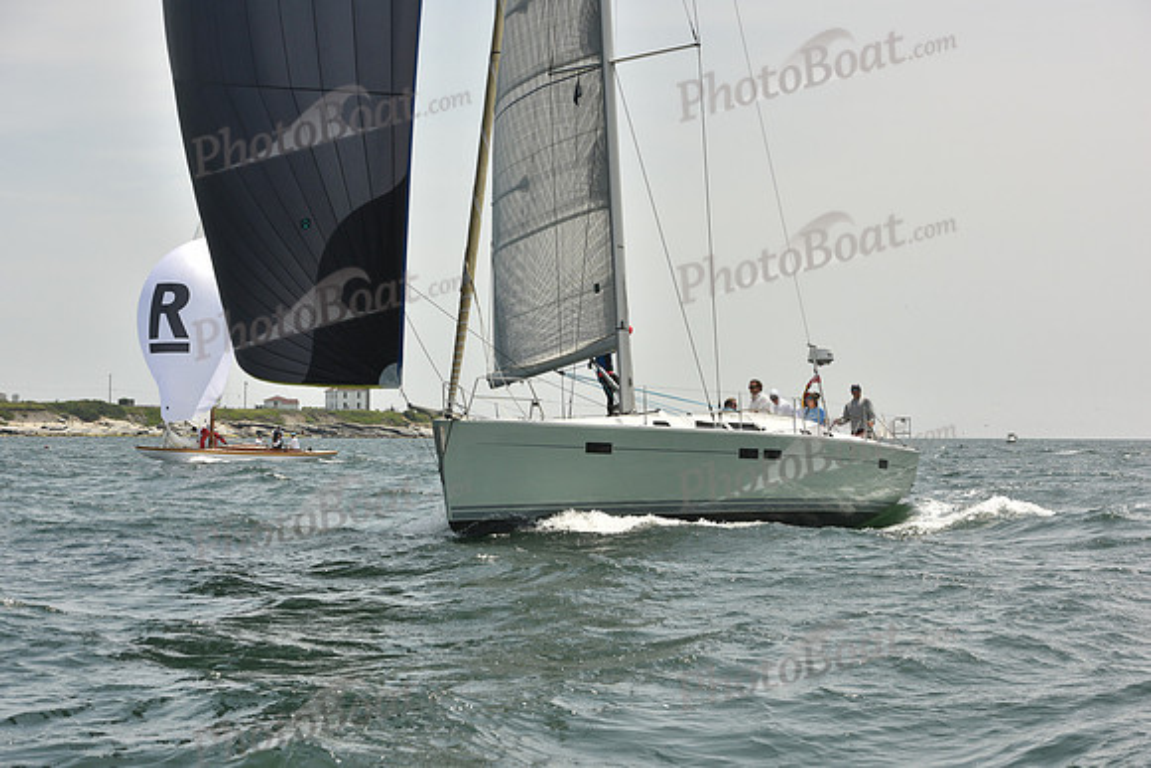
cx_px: 576
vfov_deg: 19.5
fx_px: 2238
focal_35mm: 70
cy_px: 384
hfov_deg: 28.8
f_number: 9
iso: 400
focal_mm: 70
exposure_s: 1/1600
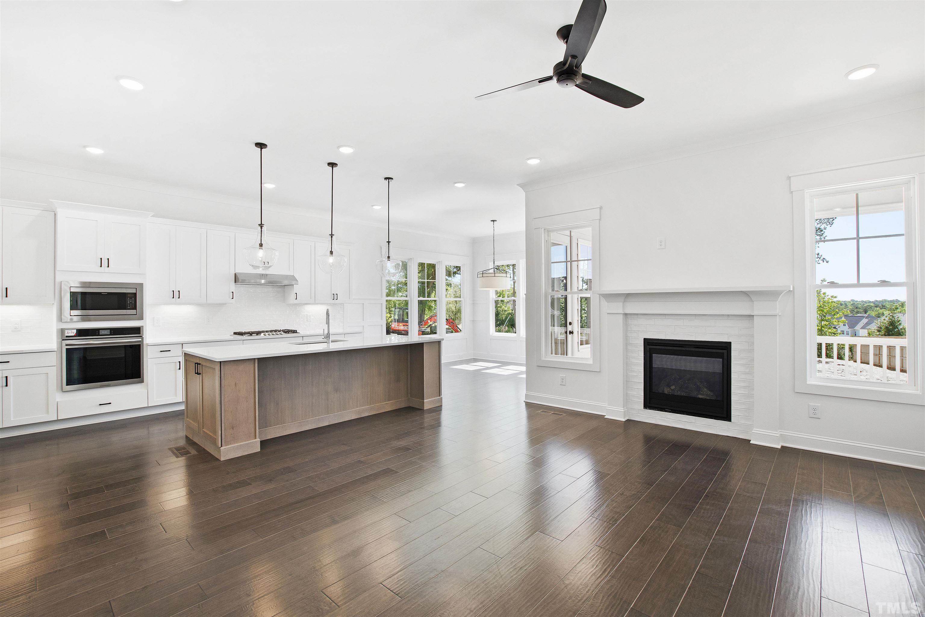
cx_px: 462
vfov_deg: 77.3
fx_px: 385
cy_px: 308
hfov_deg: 100.4
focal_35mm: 15
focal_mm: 10
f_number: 8
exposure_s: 1/8
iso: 100
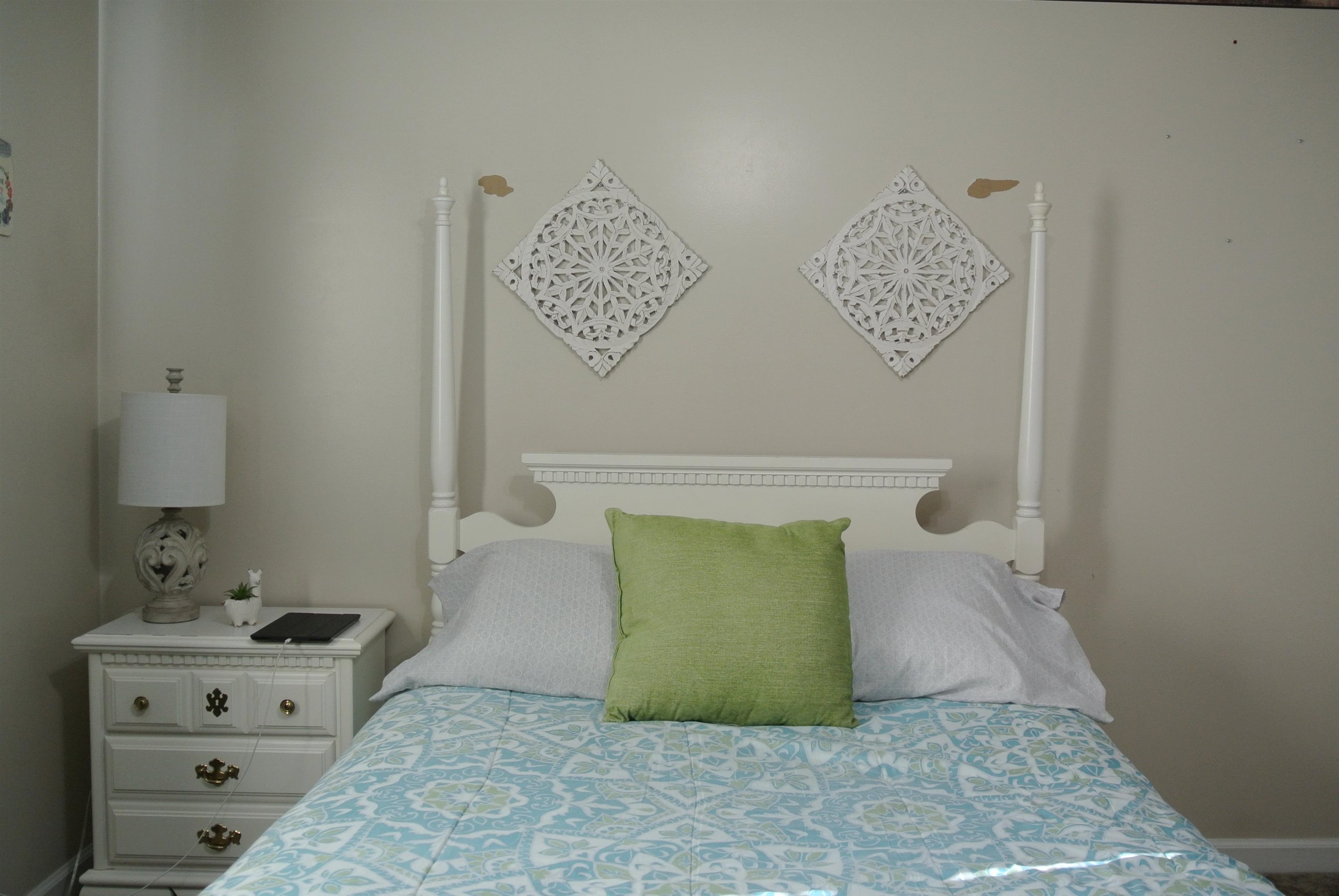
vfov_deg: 41.2
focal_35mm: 32
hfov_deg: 58.7
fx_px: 1192
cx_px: 670
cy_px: 448
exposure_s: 1/50
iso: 400
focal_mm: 12.2
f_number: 3.8
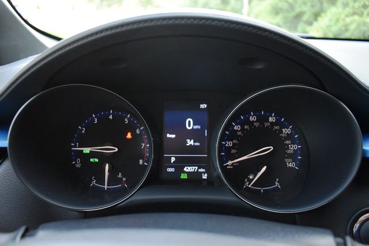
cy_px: 123
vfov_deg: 48.0
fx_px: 277
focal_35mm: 27
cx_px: 184
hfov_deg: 67.4
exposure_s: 1/125
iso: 2000
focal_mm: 18
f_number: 3.5
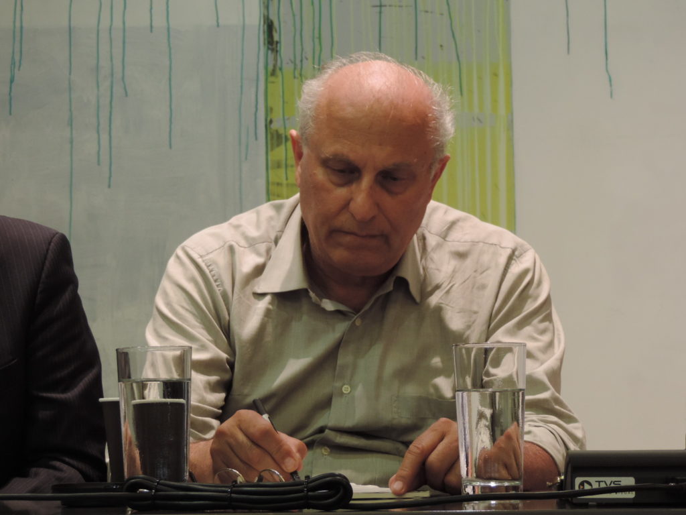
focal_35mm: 120
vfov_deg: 12.3
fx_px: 2378
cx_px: 343
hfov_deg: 16.4
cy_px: 258
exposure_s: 1/30
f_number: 4.2
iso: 400
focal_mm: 21.4
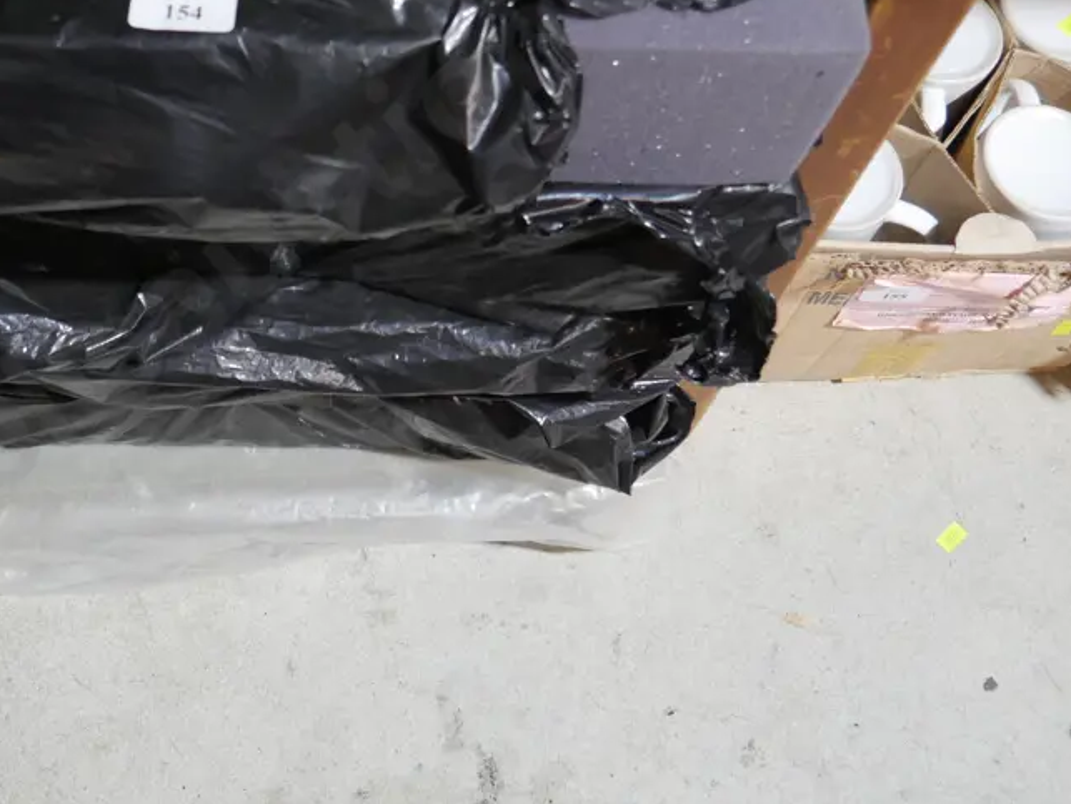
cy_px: 247
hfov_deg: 36.6
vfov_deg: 28.3
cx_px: 263
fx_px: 1579
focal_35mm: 51
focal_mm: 16
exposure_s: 1/60
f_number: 3.6
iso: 640
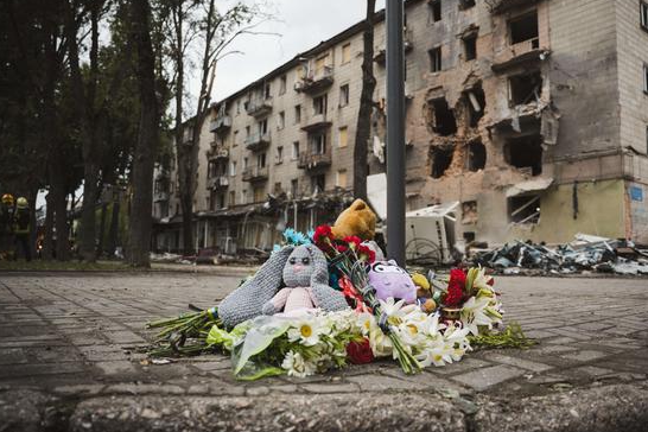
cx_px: 362
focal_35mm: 29
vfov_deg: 45.0
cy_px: 208
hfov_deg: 63.5
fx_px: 522
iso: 125
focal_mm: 24
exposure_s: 1/500
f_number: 2.8
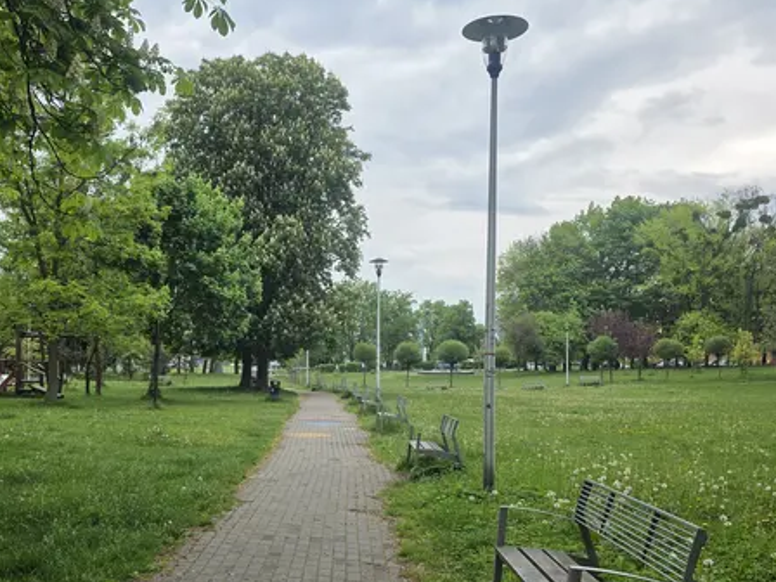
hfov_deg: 49.7
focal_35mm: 37
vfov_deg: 38.2
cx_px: 300
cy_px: 397
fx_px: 829
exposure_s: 1/1354
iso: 80
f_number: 1.7
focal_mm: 6.3
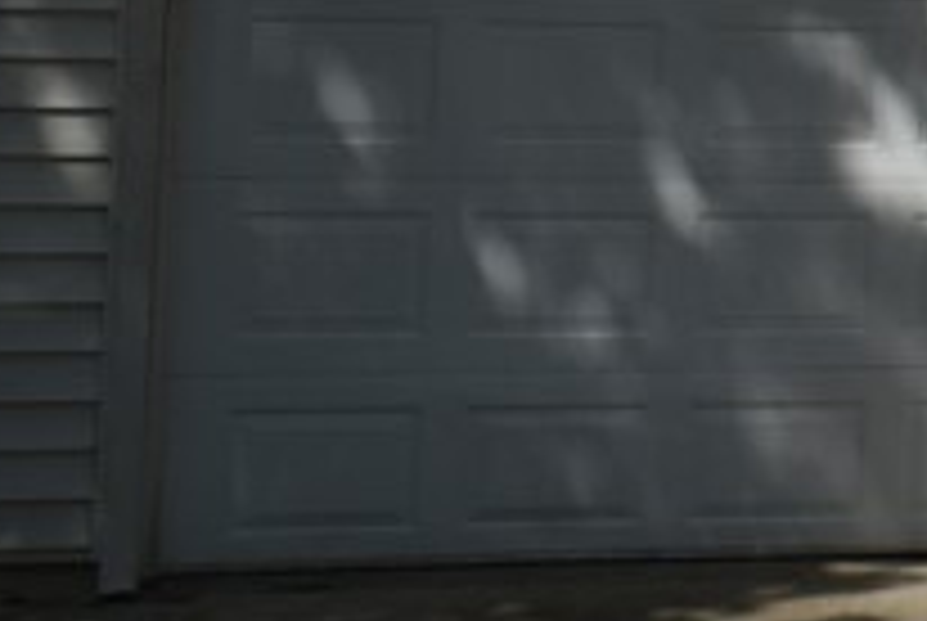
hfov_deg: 13.1
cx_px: 1652
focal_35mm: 142
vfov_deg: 9.4
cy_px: -338
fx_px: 3662
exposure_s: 1/200
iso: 100
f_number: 16
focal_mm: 18
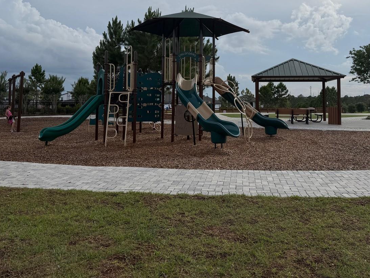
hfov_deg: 52.4
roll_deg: -0.1
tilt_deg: +3.3
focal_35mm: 35
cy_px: 81
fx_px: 374
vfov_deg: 39.9
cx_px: 211
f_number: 1.78
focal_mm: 6.76
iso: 80
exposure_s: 1/5319
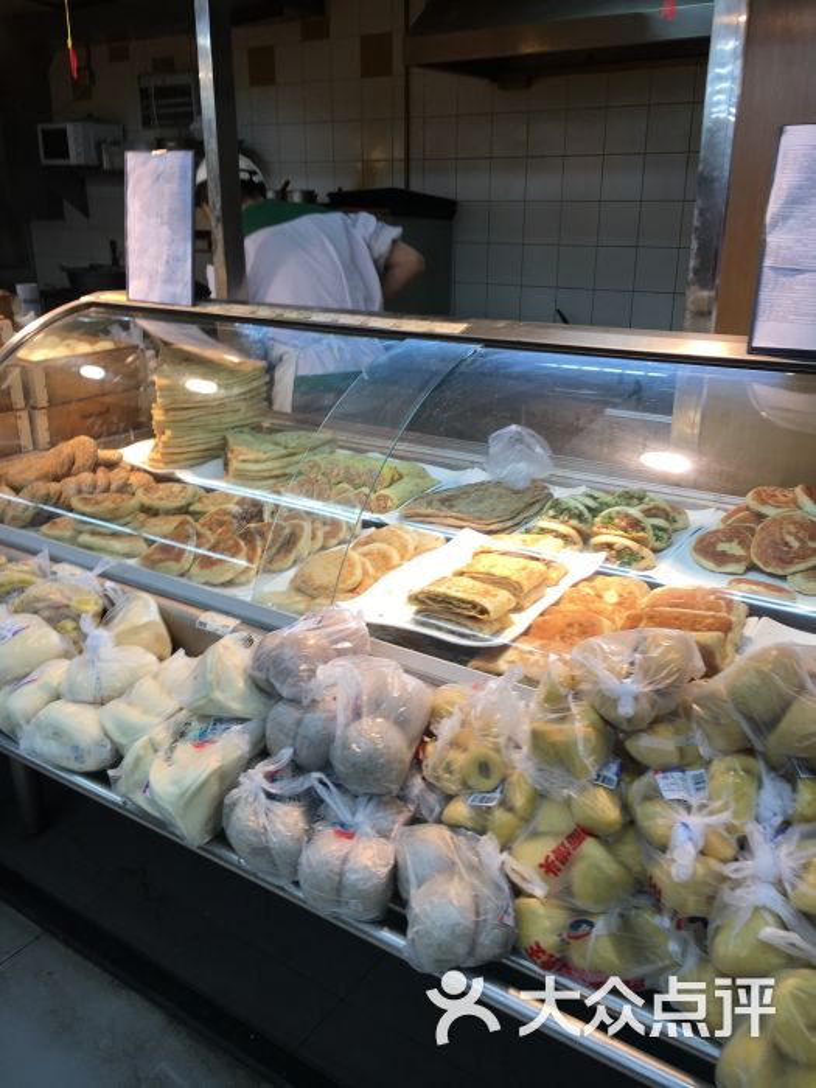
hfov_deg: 48.2
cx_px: 408
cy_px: 544
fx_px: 911
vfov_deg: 61.7
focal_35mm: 29
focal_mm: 4.15
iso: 25
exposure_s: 1/50
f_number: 2.2
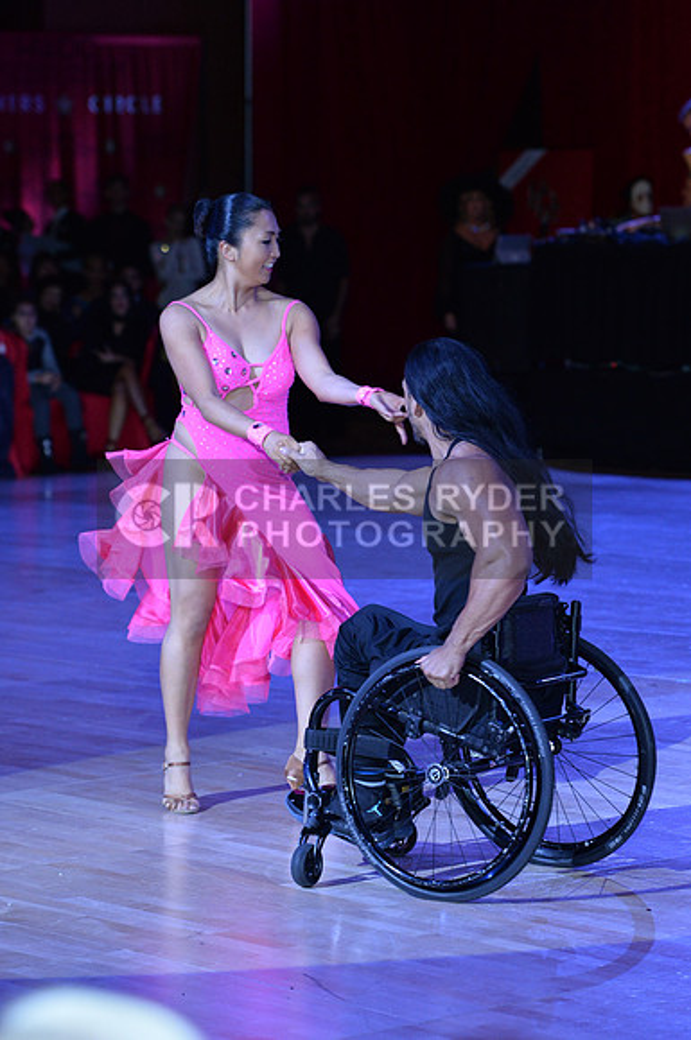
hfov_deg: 10.5
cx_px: 346
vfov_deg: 15.8
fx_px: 3754
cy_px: 520
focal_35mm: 130
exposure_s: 1/250
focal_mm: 130
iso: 2000
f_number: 5
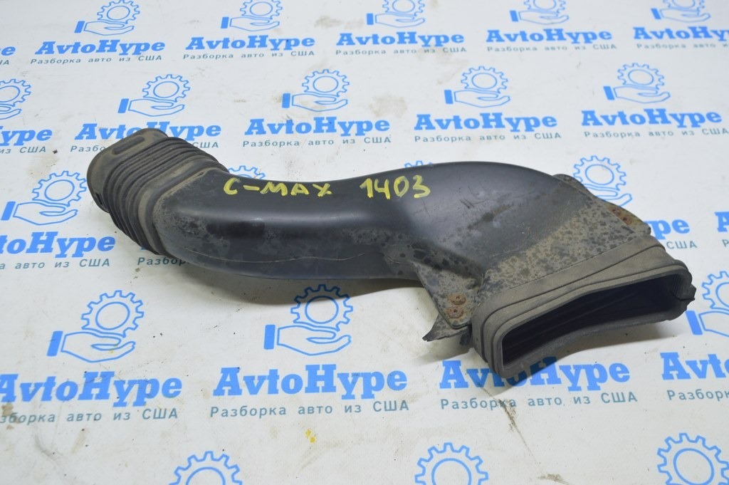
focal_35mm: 34
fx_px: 698
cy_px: 242
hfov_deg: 55.1
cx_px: 364
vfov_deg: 38.3
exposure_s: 1/20
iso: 400
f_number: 5.6
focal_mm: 23
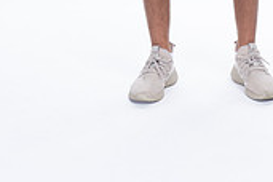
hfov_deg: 12.6
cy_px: -174
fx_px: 1236
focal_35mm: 163
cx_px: 184
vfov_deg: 8.1
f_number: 5.6
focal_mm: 62
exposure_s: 1/250
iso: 400
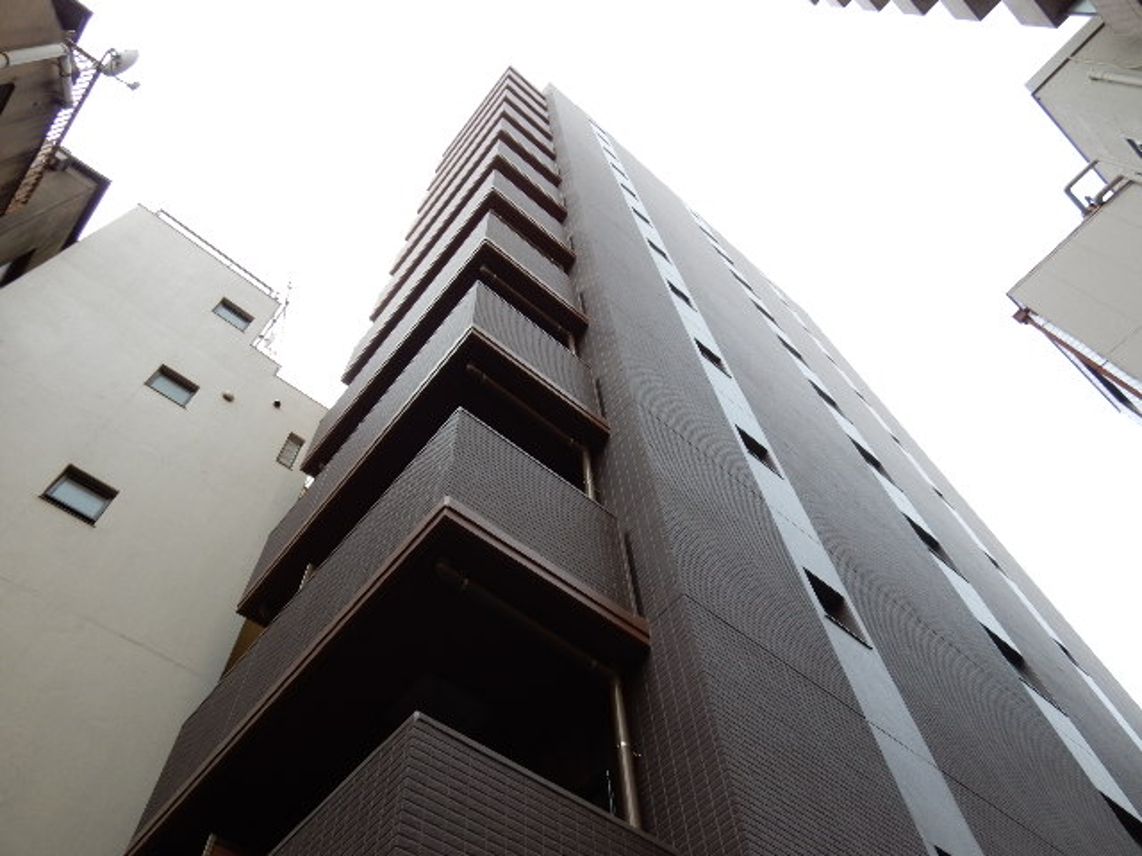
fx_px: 825
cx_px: 571
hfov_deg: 69.4
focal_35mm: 25
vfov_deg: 54.9
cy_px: 428
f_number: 3.7
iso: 125
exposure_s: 1/320
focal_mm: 4.5
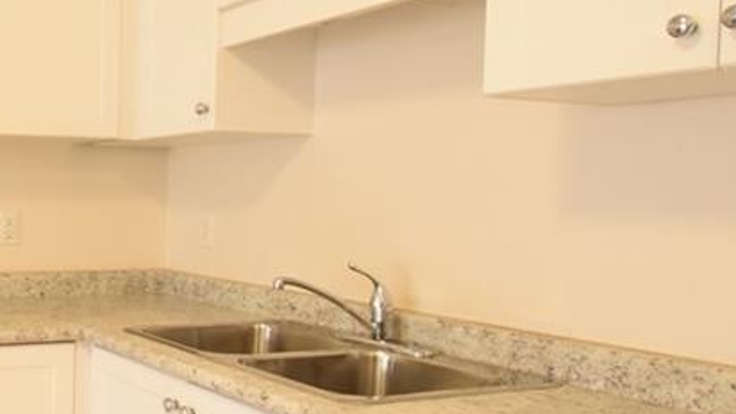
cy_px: 232
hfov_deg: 42.4
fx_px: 761
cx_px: -43
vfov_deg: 30.4
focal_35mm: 39
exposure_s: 1/60
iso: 800
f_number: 4
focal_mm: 10
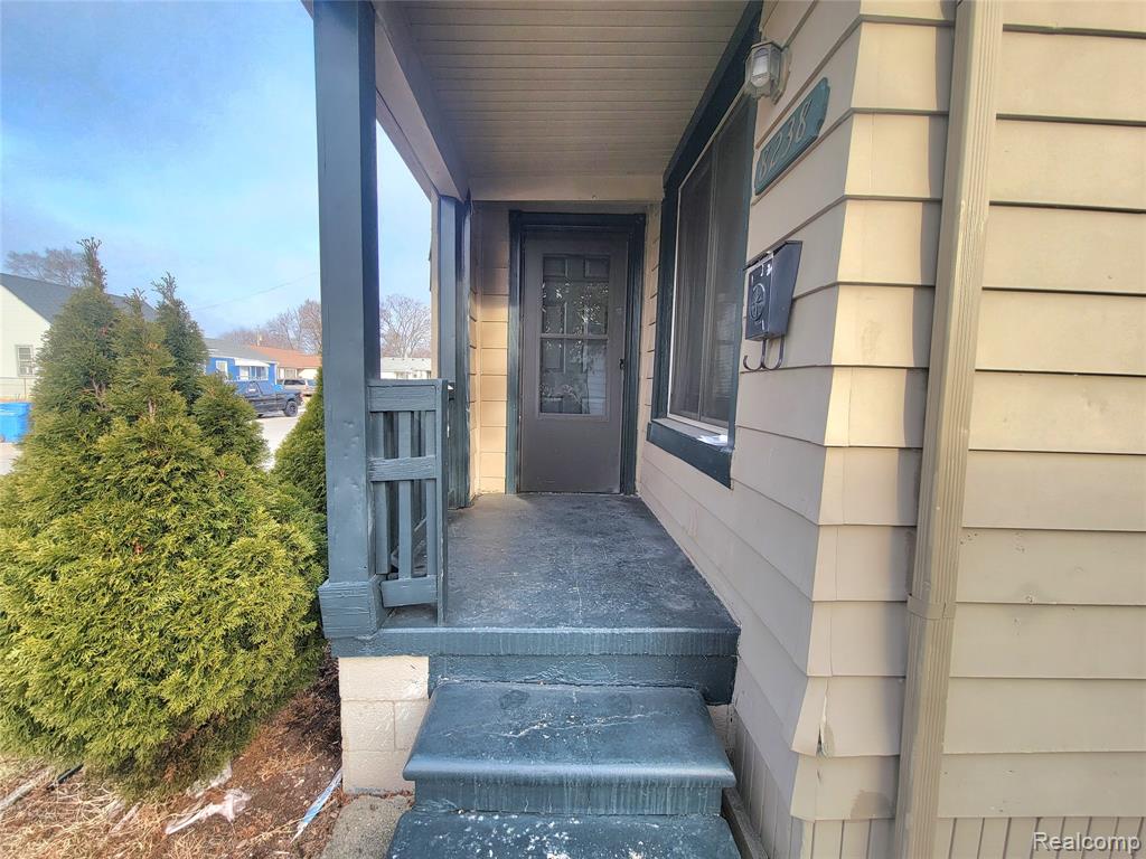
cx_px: 573
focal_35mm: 13
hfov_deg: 106.2
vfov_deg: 89.9
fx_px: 430
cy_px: 430
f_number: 2.2
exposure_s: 1/323
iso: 50
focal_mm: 2.2
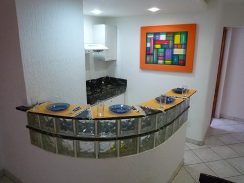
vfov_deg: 54.9
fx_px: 176
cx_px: 122
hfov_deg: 69.4
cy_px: 92
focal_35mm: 25
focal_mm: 4.4
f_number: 2.8
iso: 400
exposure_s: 1/20
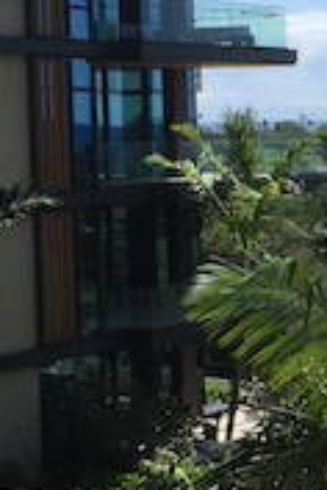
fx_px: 1512
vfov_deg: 18.4
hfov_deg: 11.9
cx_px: 454
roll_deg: -0.2
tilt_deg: -4.2
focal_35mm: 111
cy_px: 230
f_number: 2.2
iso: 32
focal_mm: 4.15
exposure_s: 1/3049
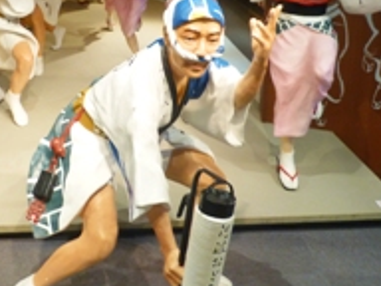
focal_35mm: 50
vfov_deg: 28.7
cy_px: 77
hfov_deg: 37.5
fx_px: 550
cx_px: 109
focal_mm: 4.3
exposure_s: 1/8
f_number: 3.3
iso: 160
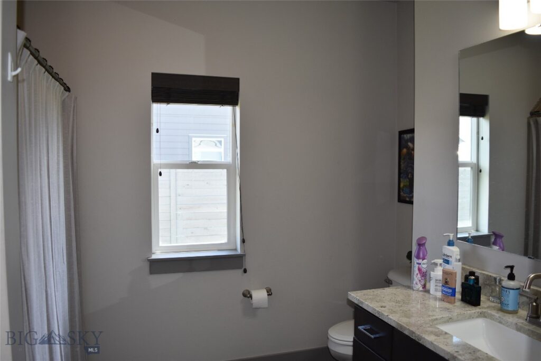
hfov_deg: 67.4
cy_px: 180
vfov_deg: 47.9
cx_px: 270
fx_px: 406
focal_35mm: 27
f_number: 3.5
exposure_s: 1/160
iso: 200
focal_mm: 18
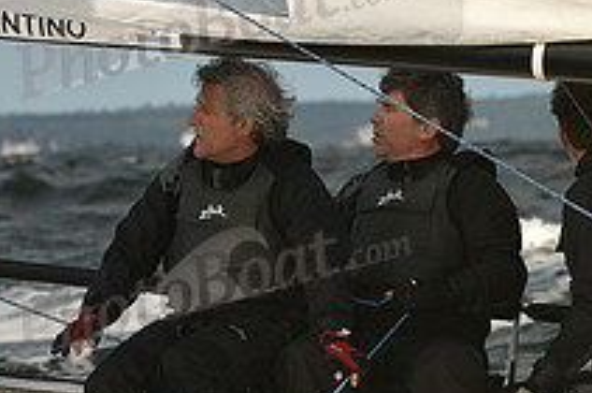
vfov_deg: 2.5
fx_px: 9047
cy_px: 392
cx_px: 558
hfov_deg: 3.7
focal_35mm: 551
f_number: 9
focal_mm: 200
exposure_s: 1/1250
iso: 320
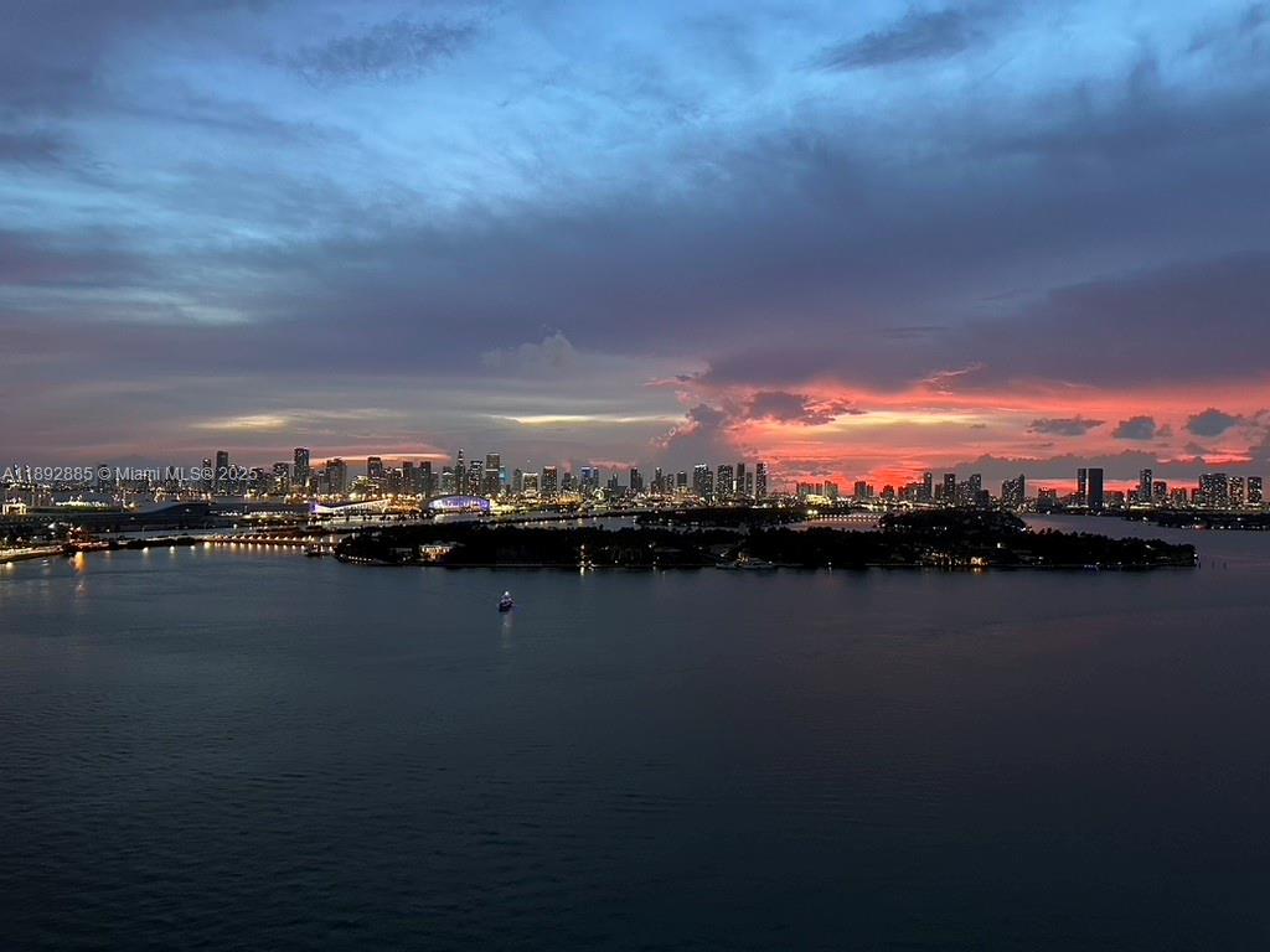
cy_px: 476
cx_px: 635
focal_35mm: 24
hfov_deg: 71.6
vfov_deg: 56.8
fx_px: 881
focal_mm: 6.86
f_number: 1.78
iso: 1000
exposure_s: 1/30
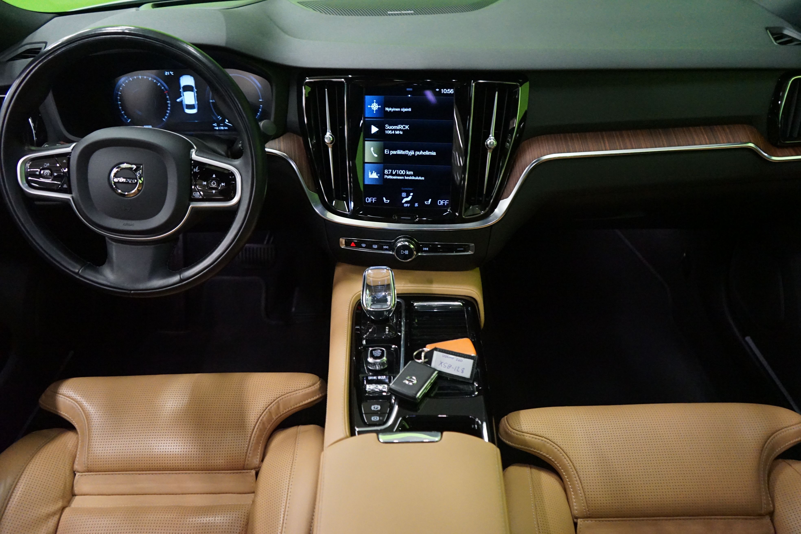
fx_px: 623
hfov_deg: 65.5
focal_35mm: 28
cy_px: 267
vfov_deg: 46.4
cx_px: 400
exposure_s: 1/50
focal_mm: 28
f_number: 3.5
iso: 6400
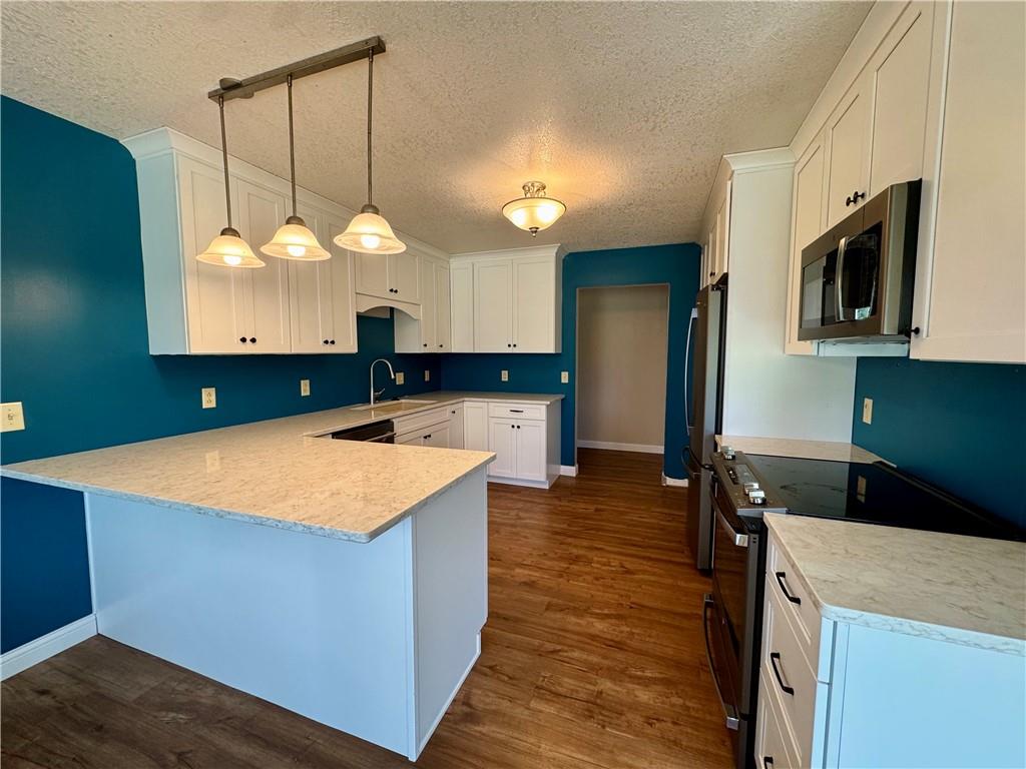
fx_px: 415
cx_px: 513
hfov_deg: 102.1
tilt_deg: -5.0
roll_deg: -0.1
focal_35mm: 14
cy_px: 384
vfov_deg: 85.7
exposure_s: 1/120
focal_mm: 2.22
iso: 200
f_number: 2.2
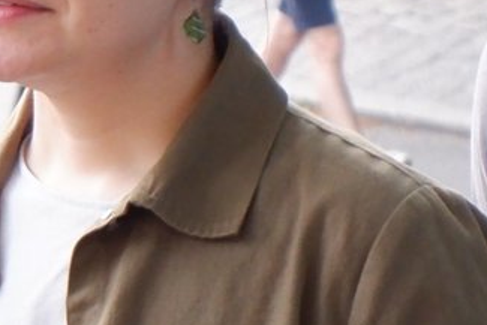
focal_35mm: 419
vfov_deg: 3.3
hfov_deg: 4.9
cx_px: -325
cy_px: 51
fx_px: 5670
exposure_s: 1/125
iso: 1600
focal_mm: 45
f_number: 5.6
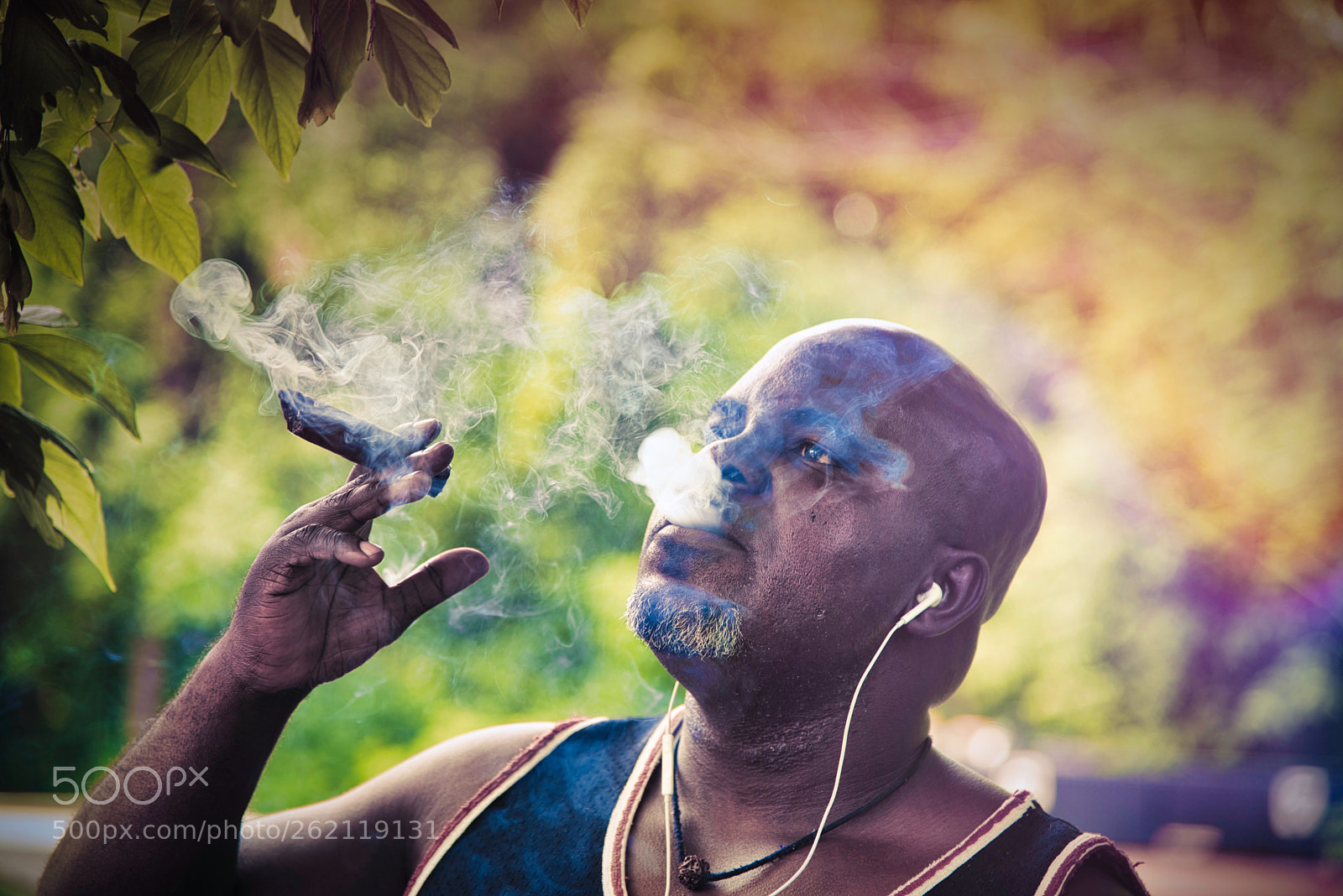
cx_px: 672
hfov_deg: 17.1
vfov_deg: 11.4
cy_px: 448
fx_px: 4478
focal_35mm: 120
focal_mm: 120
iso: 100
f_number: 4
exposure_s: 1/125
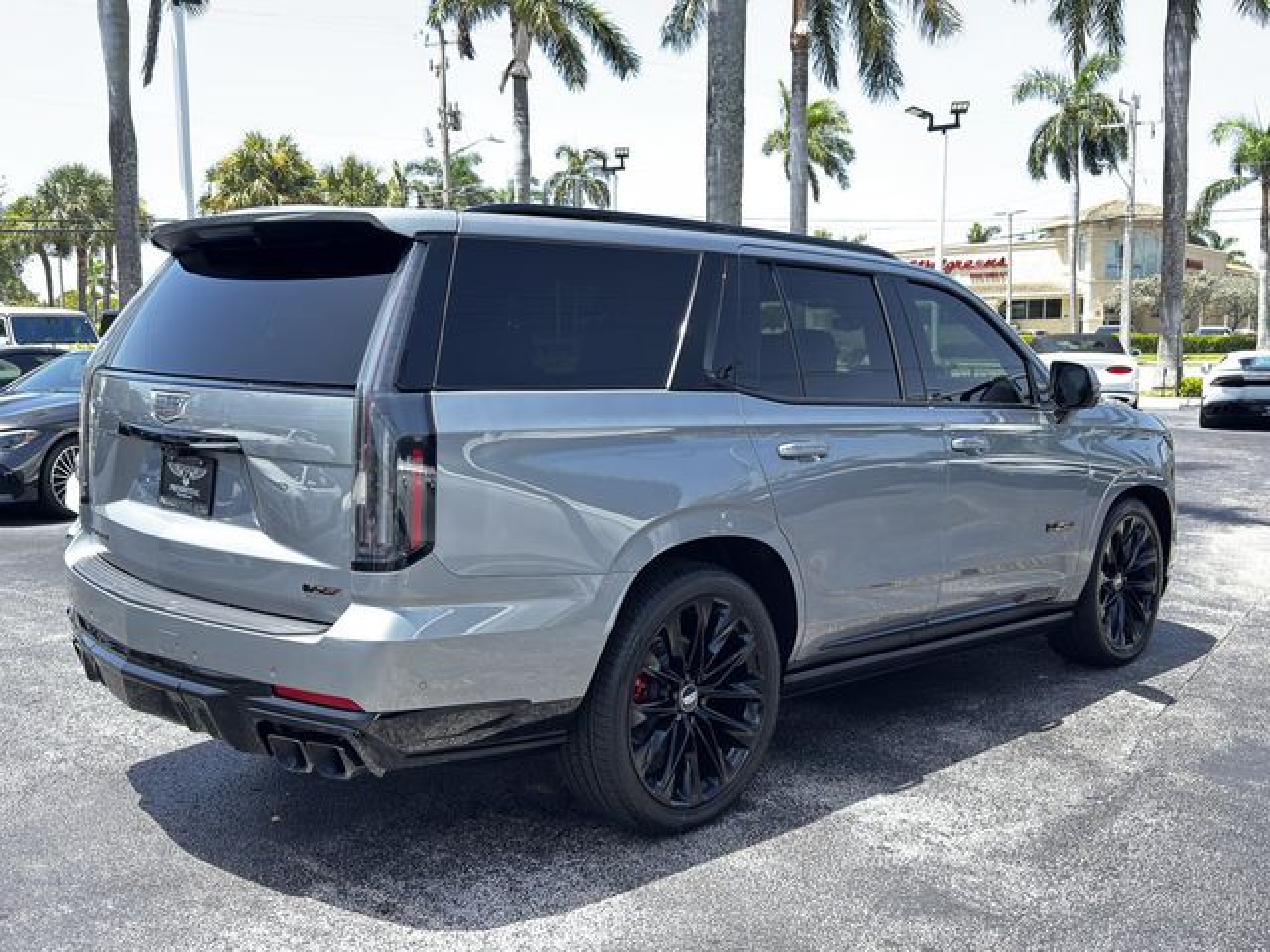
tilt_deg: -6.9
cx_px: 635
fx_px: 1284
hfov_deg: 52.6
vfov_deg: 40.7
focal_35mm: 35
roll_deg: +0.7
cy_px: 476
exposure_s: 1/413
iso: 100
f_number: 1.78
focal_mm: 6.76
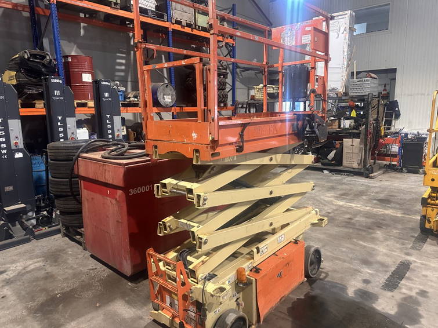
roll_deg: +1.0
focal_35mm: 24
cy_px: 164
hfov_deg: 71.6
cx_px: 219
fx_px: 304
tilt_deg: -9.4
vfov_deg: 56.8
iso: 400
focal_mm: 6.86
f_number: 1.78
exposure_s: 1/50
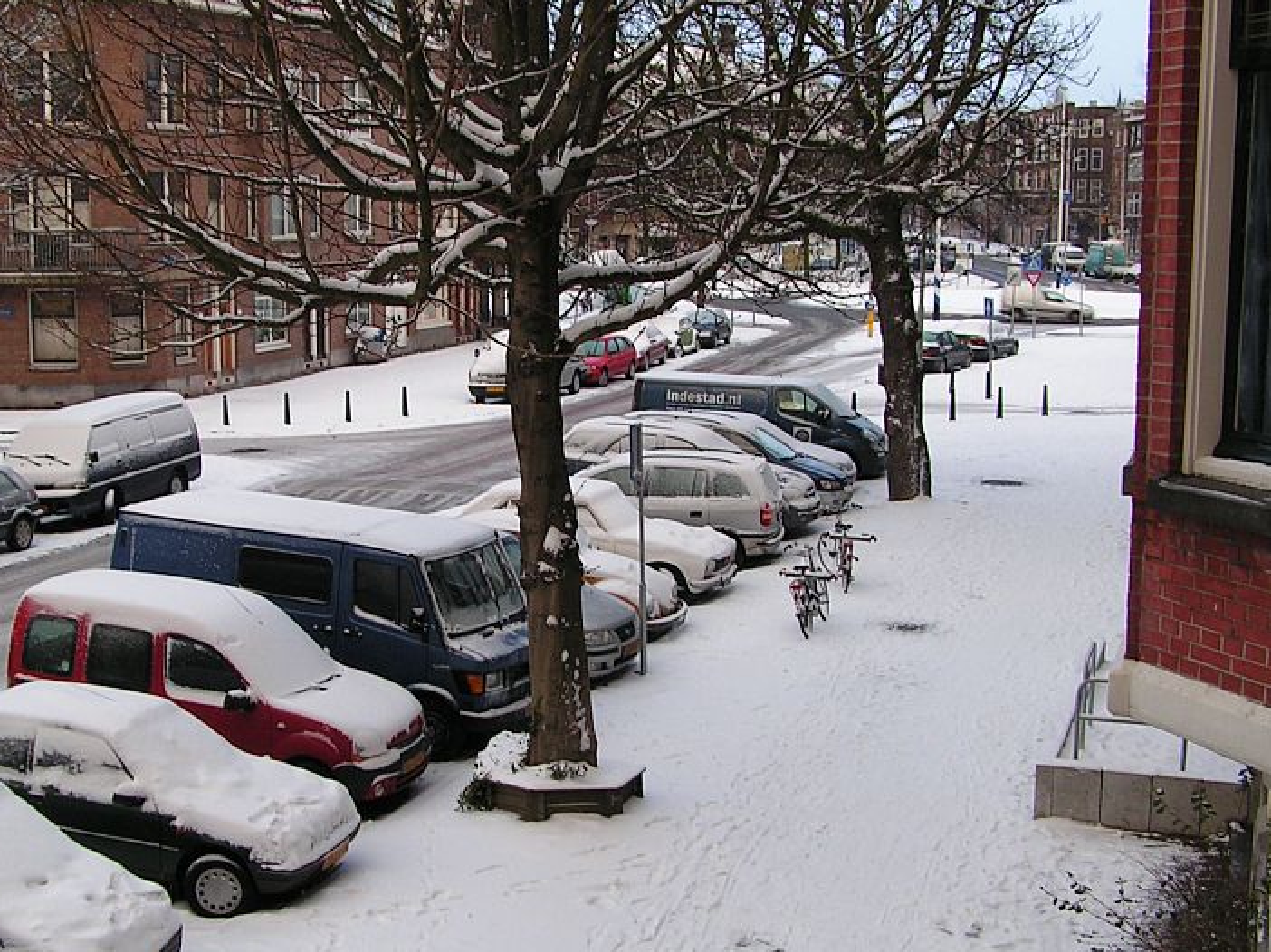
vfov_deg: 28.0
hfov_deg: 36.7
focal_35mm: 52
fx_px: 1909
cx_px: 521
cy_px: 518
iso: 50
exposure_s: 1/40
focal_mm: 6.3
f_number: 4
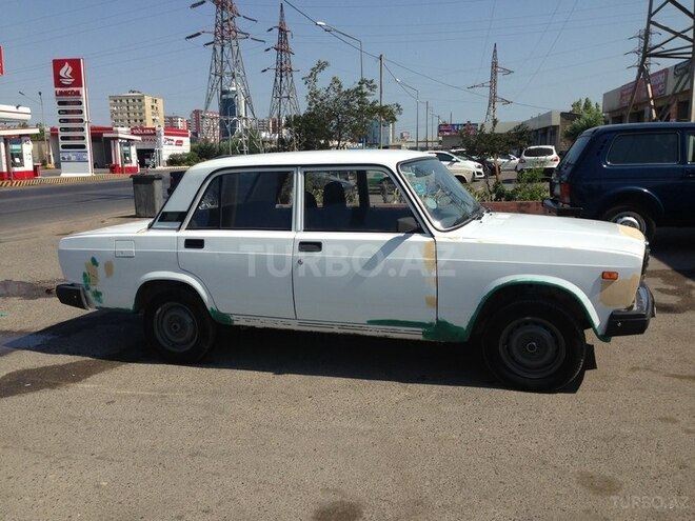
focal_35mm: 33
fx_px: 663
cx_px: 348
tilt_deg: -9.6
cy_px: 260
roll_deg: -0.7
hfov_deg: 55.4
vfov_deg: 42.9
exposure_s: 1/2463
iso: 50
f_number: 2.4
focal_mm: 4.12
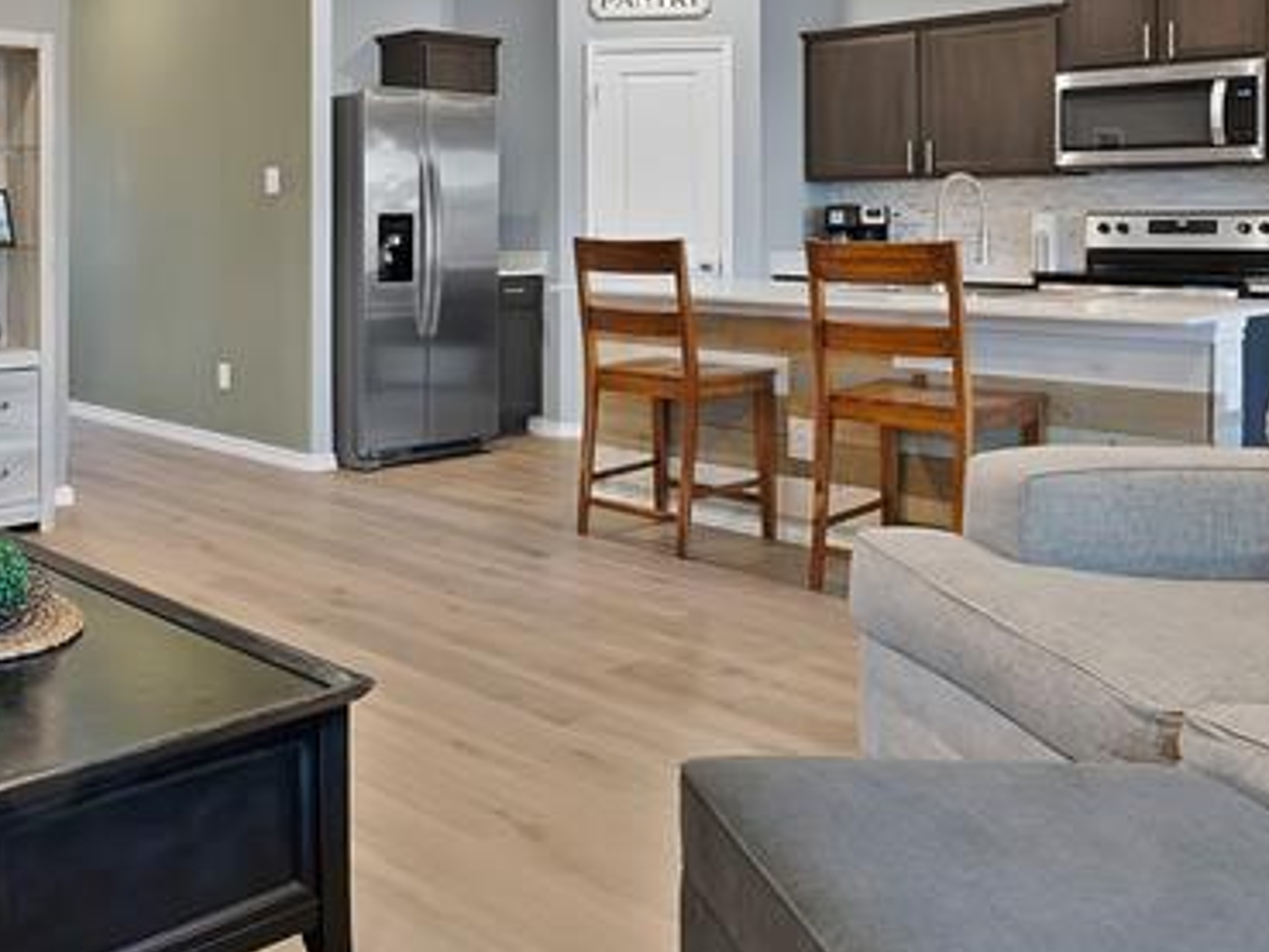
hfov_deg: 50.6
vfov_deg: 43.3
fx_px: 1173
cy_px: 284
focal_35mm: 32
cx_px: 138
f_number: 9
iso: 640
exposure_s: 1/1.25
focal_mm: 12
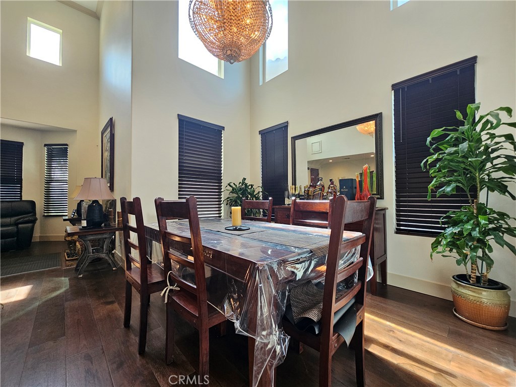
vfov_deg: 89.9
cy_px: 194
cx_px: 258
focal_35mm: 13
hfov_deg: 106.2
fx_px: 194
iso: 80
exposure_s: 1/60
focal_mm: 2.2
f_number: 2.2
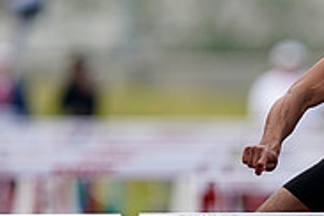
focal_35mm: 1900
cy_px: 252
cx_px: 375
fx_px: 17099
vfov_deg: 0.7
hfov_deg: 1.1
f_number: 4
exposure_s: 1/1600
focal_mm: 600
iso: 800
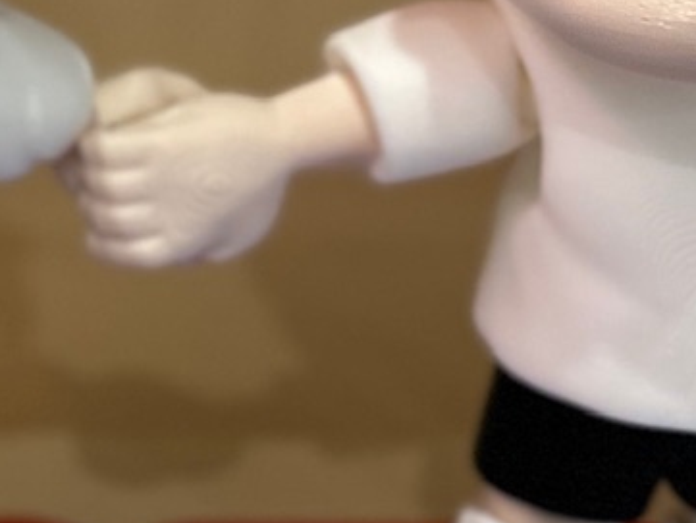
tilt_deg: -14.9
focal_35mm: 136
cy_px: -104
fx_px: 2735
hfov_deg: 13.6
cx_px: -378
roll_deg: -0.6
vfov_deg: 10.7
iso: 200
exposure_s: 1/100
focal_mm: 6.86
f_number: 1.78
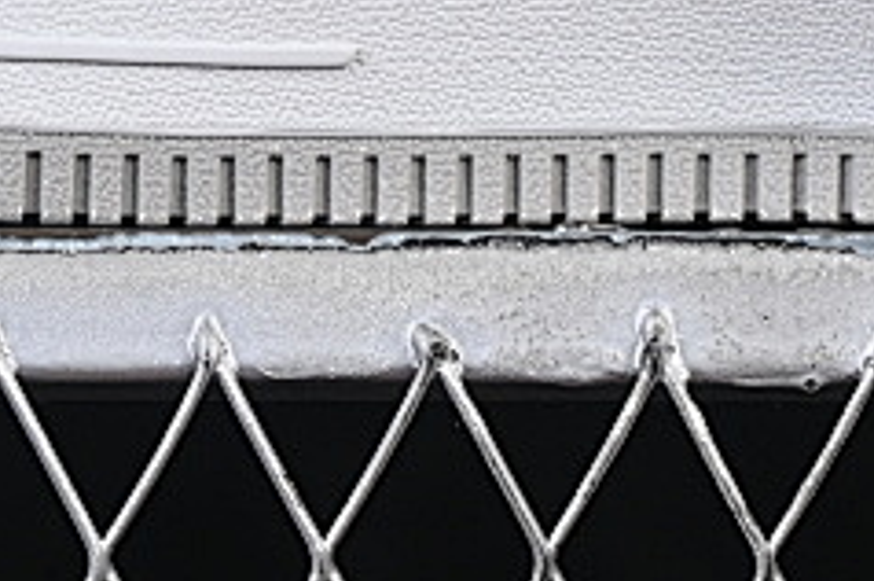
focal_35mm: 341
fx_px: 8267
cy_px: -588
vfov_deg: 4.0
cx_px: 845
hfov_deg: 6.0
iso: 160
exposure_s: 1/60
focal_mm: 50
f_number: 7.1
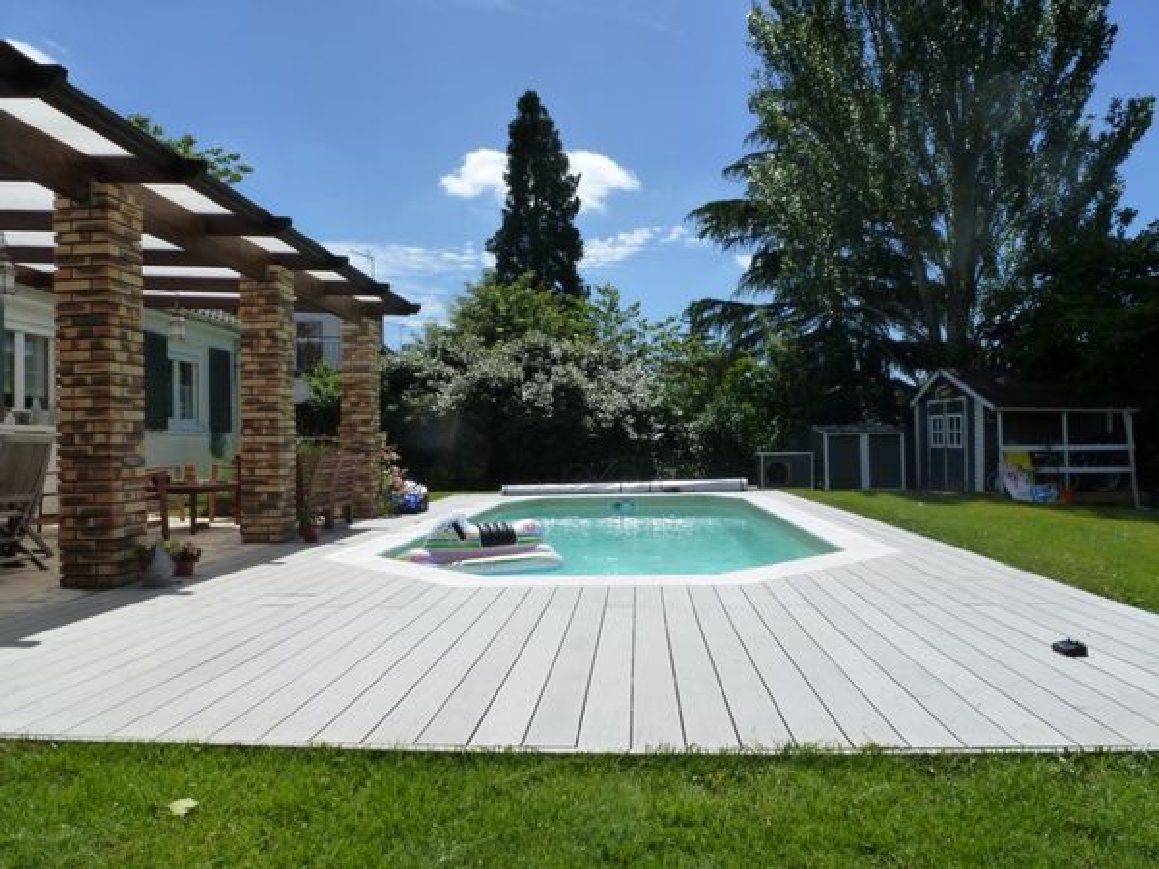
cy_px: 434
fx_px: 804
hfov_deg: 71.6
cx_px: 580
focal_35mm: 24
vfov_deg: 56.8
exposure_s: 1/500
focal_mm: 4.3
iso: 160
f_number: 5.6
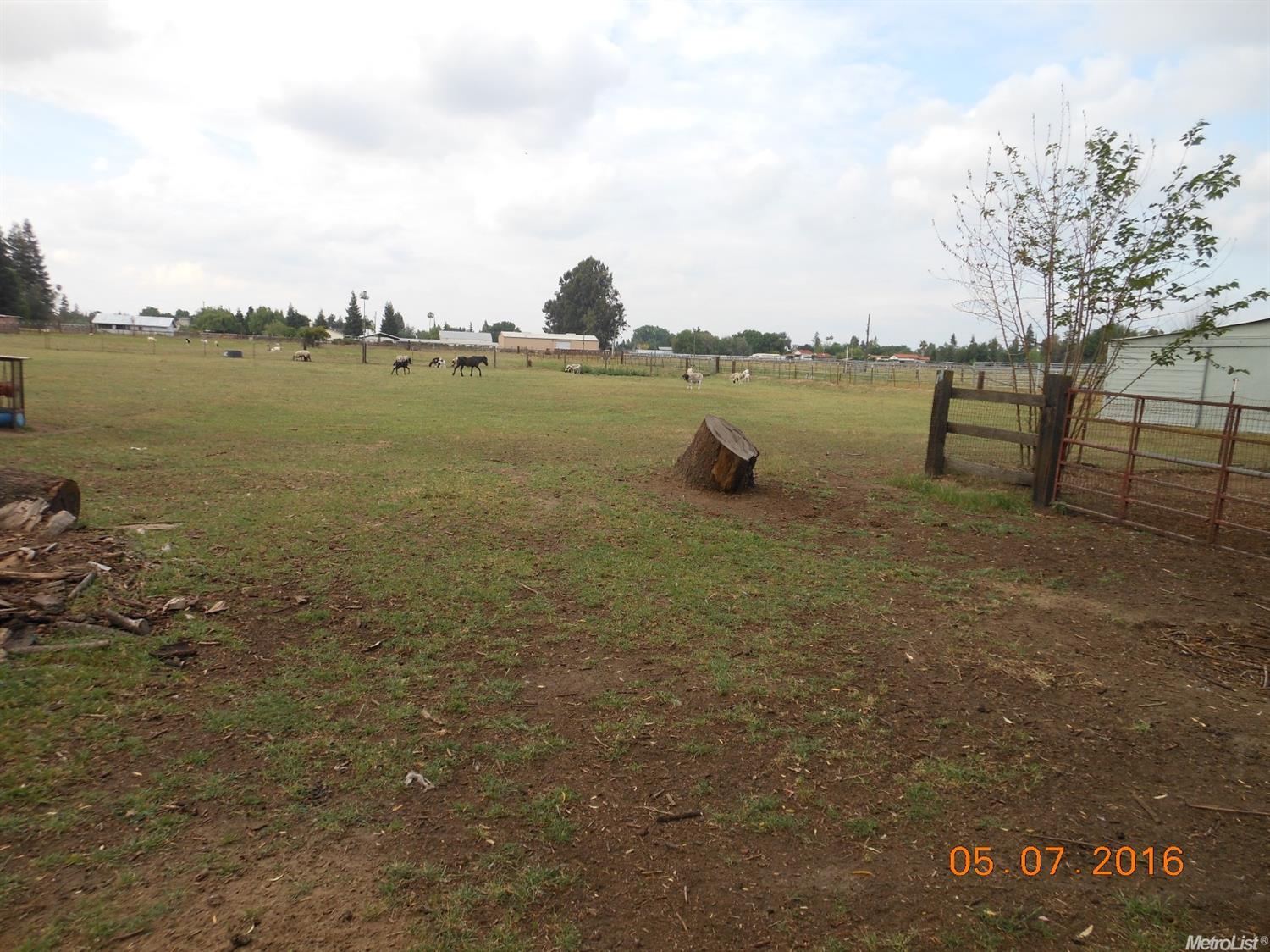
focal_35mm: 25
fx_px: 917
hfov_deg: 69.4
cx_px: 635
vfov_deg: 54.9
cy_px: 476
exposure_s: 1/400
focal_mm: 4.5
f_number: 3.2
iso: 80
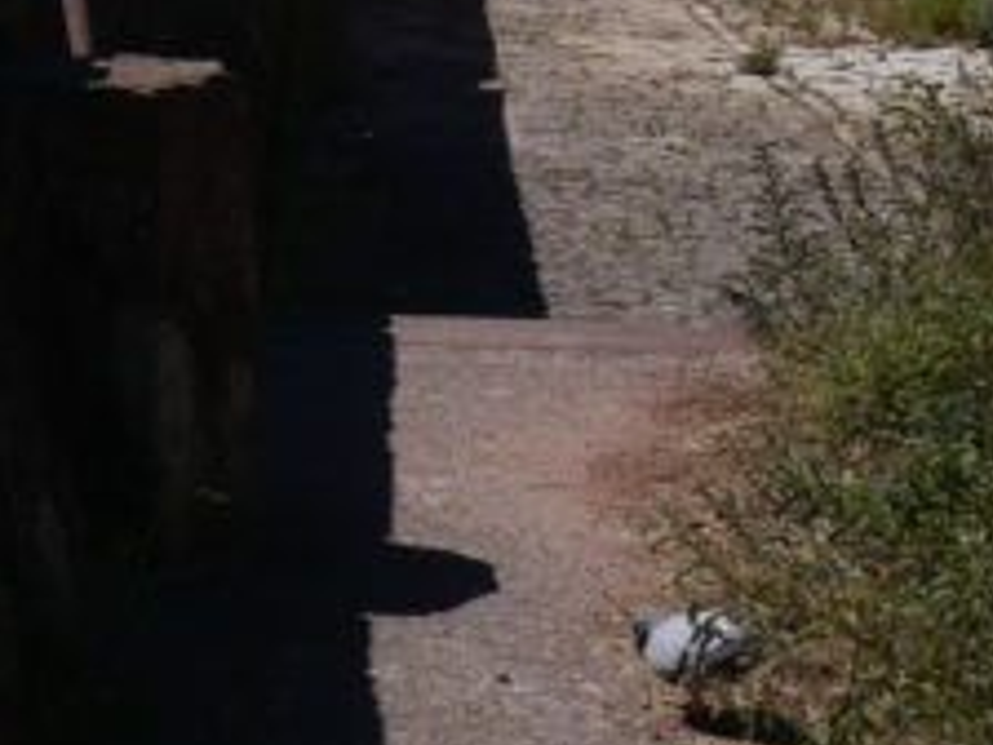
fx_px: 4991
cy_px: -856
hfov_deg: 10.8
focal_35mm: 174
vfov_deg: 8.1
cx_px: -692
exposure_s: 1/640
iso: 200
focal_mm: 19
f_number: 10
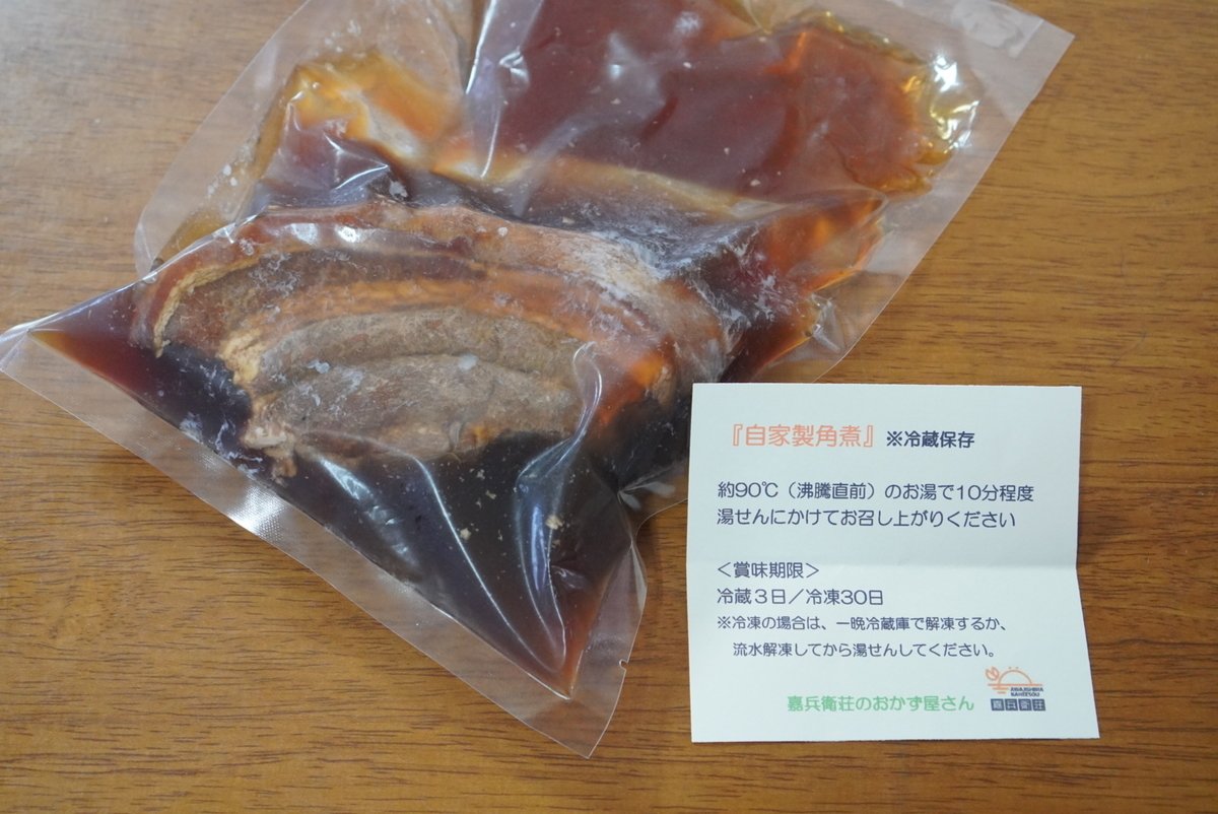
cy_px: 407
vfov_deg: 25.8
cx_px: 609
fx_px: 1777
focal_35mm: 52
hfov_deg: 37.8
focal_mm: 35
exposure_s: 1/40
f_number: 5.6
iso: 2500
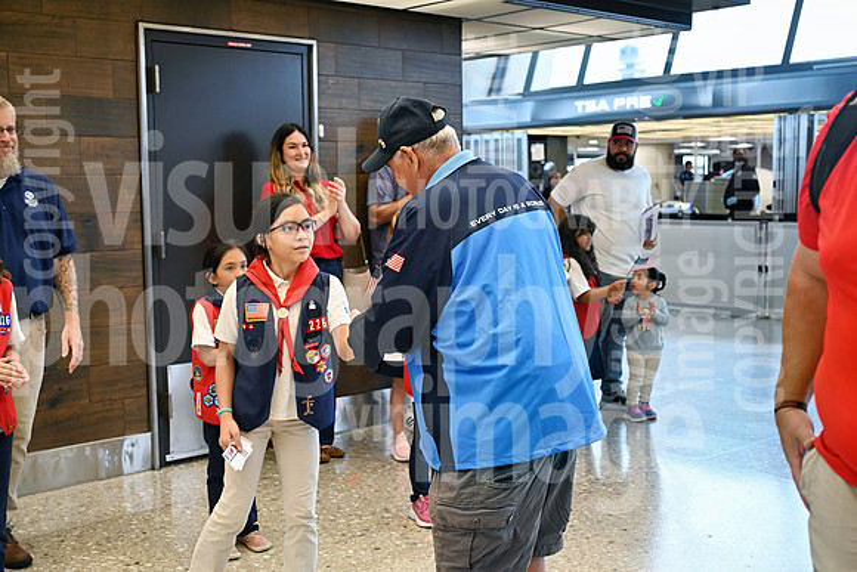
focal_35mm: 42
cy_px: 286
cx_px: 428
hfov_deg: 46.4
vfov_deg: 31.9
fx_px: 1000
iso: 2000
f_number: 4
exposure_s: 1/320
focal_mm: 42
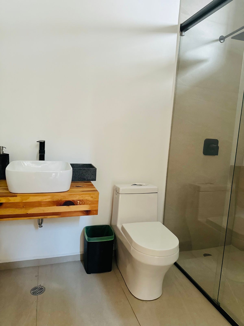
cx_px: 122
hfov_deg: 56.8
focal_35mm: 24
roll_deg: -4.4
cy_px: 163
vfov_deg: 71.6
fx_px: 226
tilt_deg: -7.2
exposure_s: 1/44
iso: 1000
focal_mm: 6.86
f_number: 1.78
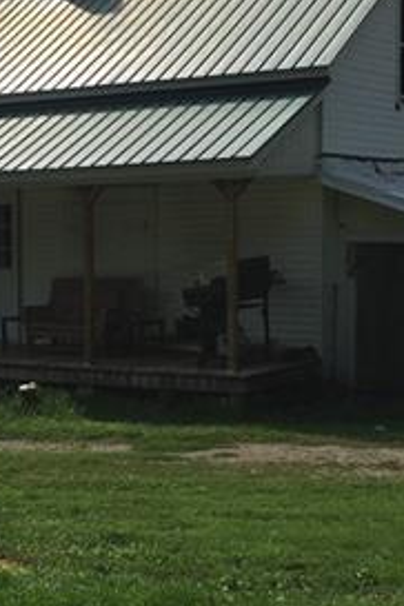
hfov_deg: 15.8
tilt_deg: -3.0
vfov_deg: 23.9
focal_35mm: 85
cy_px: 309
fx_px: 1431
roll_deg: +1.0
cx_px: 2
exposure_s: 1/2475
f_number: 2.2
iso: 32
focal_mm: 4.15
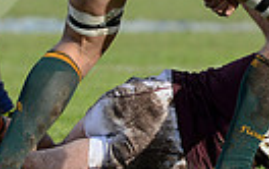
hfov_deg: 2.3
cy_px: -93
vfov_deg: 1.5
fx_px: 6558
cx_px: 253
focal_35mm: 893
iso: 500
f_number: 4
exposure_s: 1/2500
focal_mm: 200
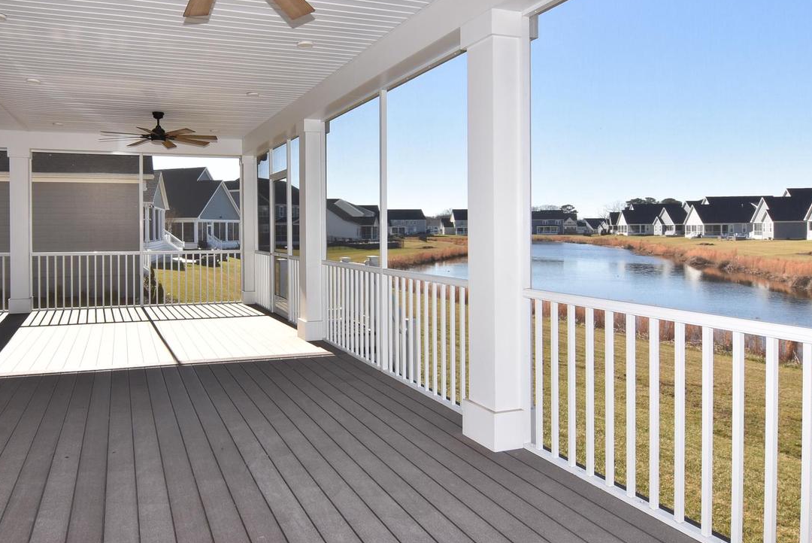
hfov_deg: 72.2
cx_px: 293
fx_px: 542
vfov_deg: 53.0
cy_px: 232
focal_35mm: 24
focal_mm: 12
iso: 400
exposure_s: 1/200
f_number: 14
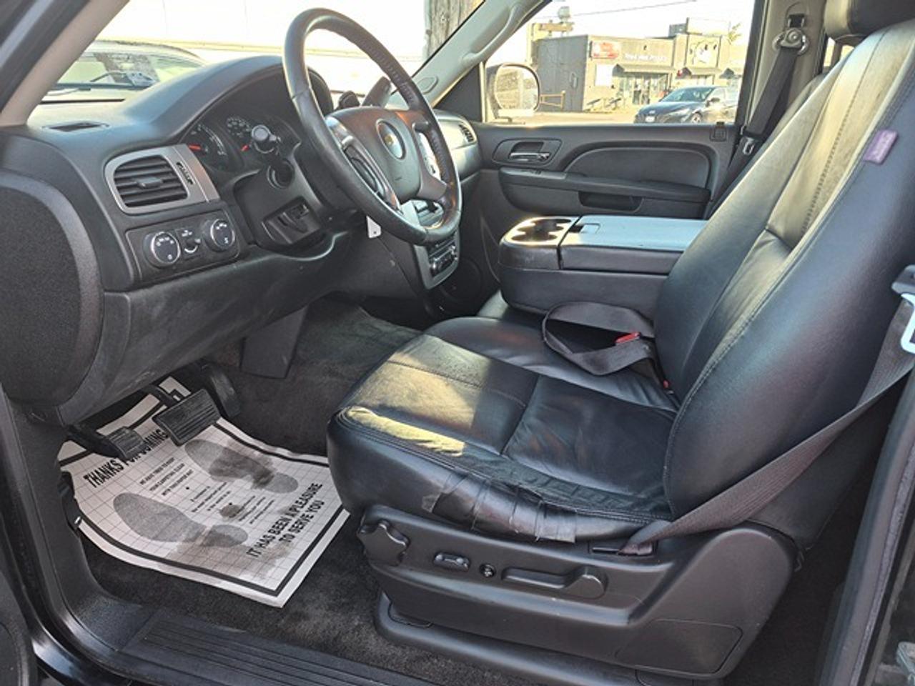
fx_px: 608
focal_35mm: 23
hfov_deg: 73.9
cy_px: 343
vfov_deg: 58.9
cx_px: 458
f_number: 1.8
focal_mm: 5.4
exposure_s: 1/120
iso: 50
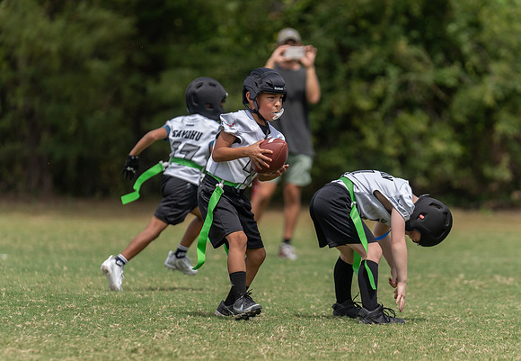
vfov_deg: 5.4
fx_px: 3819
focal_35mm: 261
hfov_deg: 7.8
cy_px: 192
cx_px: 271
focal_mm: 200
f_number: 3.5
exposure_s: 1/1600
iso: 100
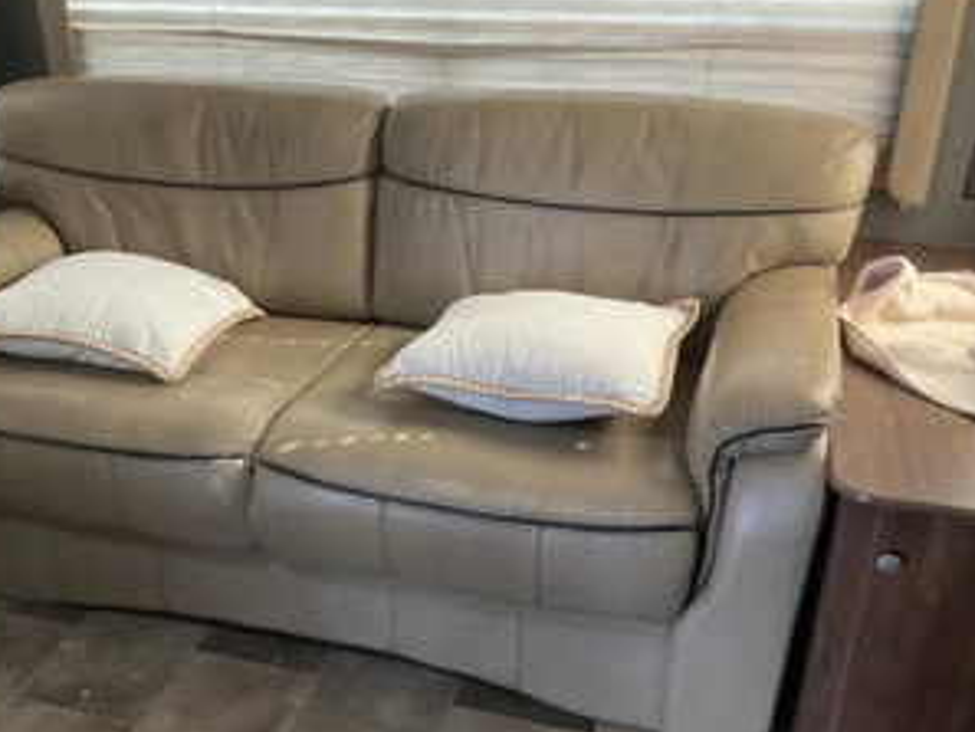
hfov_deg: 47.6
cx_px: 401
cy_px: 420
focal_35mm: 39
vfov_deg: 36.8
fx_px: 1099
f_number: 1.8
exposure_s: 1/60
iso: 200
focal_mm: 3
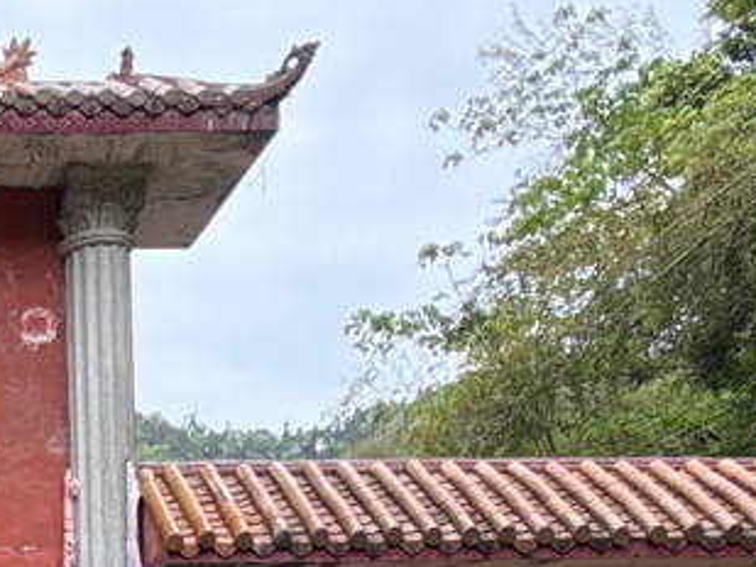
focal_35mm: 68
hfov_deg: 23.4
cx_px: -352
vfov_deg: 18.3
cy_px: 935
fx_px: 1486
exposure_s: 1/506
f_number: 2.2
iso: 64
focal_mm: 2.22
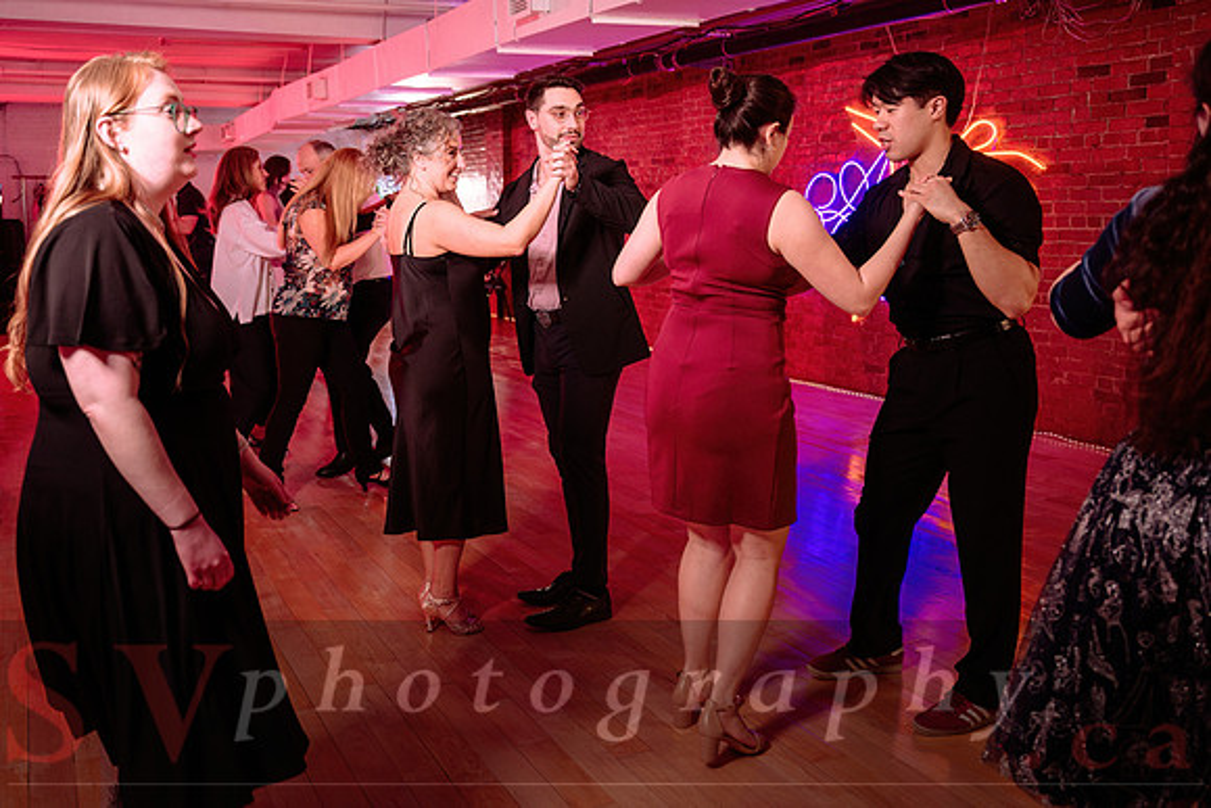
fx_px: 1196
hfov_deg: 53.7
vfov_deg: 37.2
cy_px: 329
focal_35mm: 36
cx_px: 573
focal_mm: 30
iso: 640
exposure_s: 1/160
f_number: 2.8
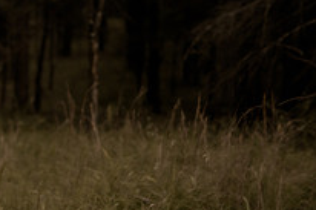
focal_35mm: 141
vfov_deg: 9.7
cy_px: 123
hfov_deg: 13.9
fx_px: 1237
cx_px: -126
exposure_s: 1/320
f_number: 2.2
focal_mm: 50
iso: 200
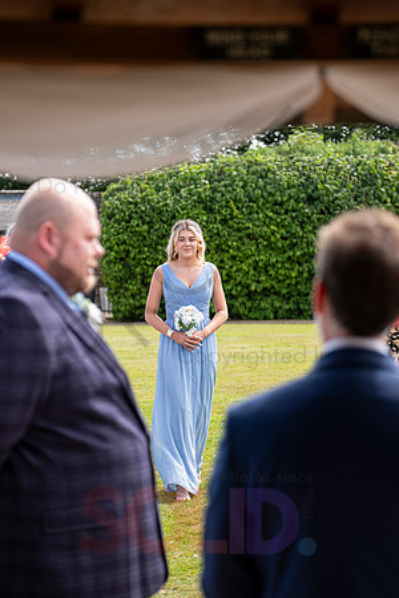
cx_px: 200
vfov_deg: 19.1
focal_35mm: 107
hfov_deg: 12.8
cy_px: 299
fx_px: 1779
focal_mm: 71.5
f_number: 3.2
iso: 200
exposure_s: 1/640
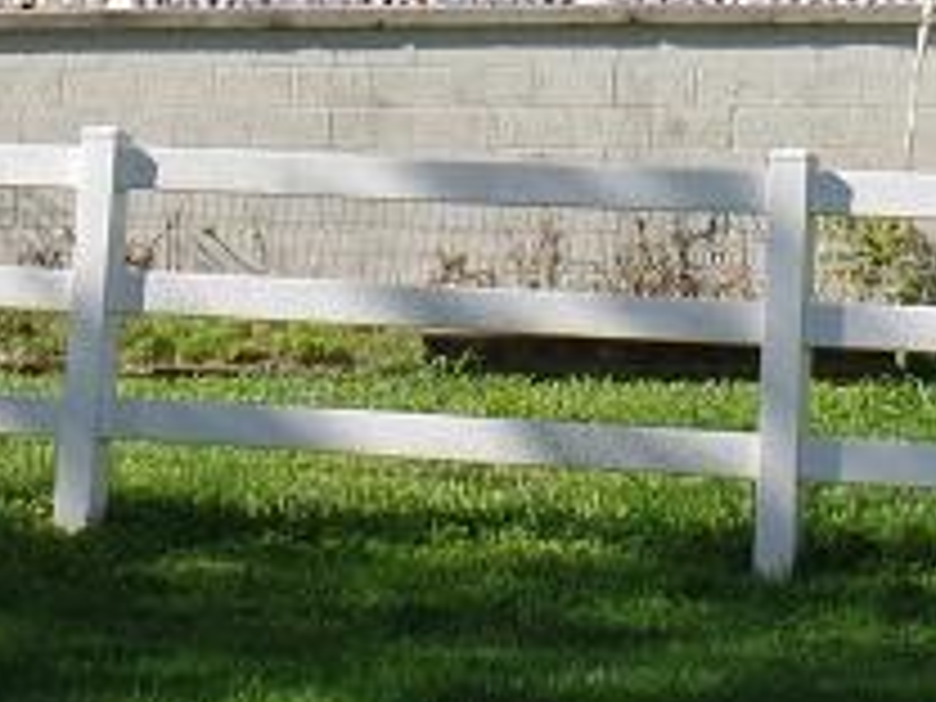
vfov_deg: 10.4
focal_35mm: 139
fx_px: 3758
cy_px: -227
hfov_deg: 14.2
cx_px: 598
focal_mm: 7.5
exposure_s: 1/500
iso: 80
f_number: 3.6
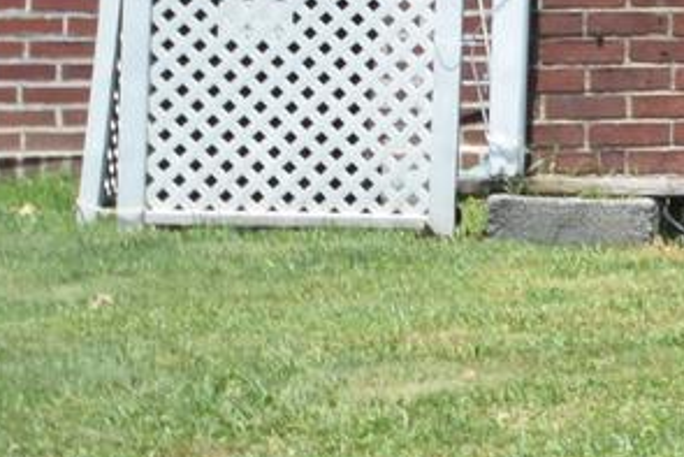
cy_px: -449
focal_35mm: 250
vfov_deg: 5.4
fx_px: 4752
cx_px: 2270
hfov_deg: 7.1
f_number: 8
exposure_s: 1/250
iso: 200
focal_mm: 24
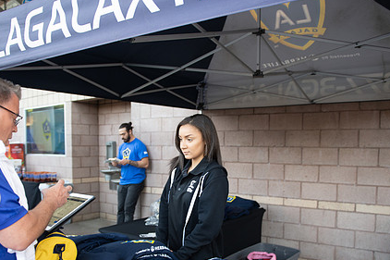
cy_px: 173
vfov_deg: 39.5
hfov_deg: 57.2
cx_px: 190
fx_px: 357
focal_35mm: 33
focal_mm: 24
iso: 250
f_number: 2.8
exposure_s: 1/100
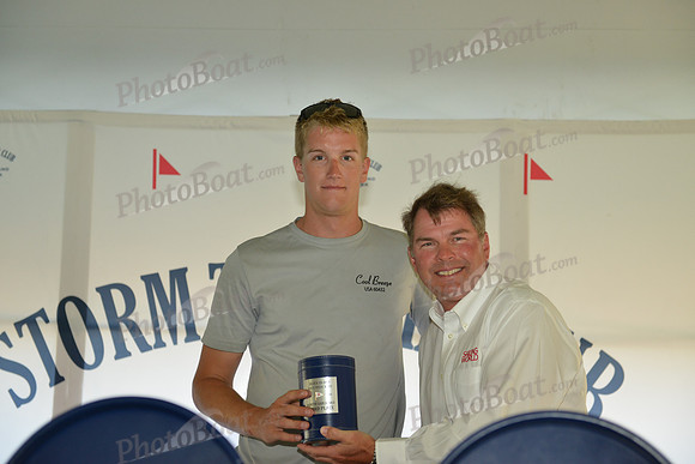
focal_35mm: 66
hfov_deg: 30.5
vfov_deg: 20.6
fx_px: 1274
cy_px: 232
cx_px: 348
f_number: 4
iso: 1000
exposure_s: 1/320
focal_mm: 66
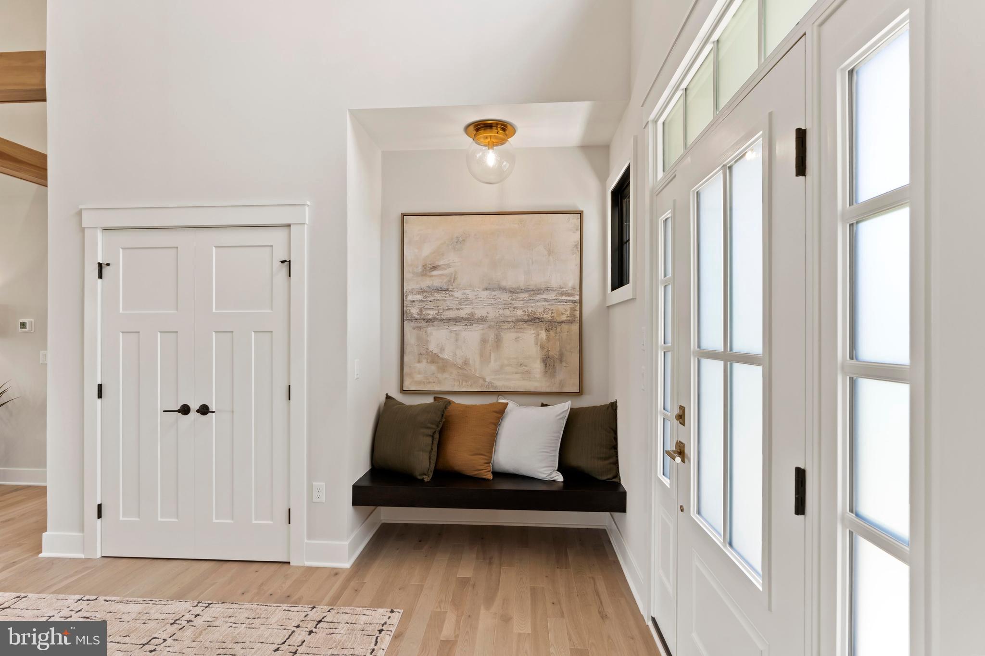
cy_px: 328
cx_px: 492
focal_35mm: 18
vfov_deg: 67.4
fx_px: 492
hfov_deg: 90.0
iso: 500
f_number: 8
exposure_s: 1/15
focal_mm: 18
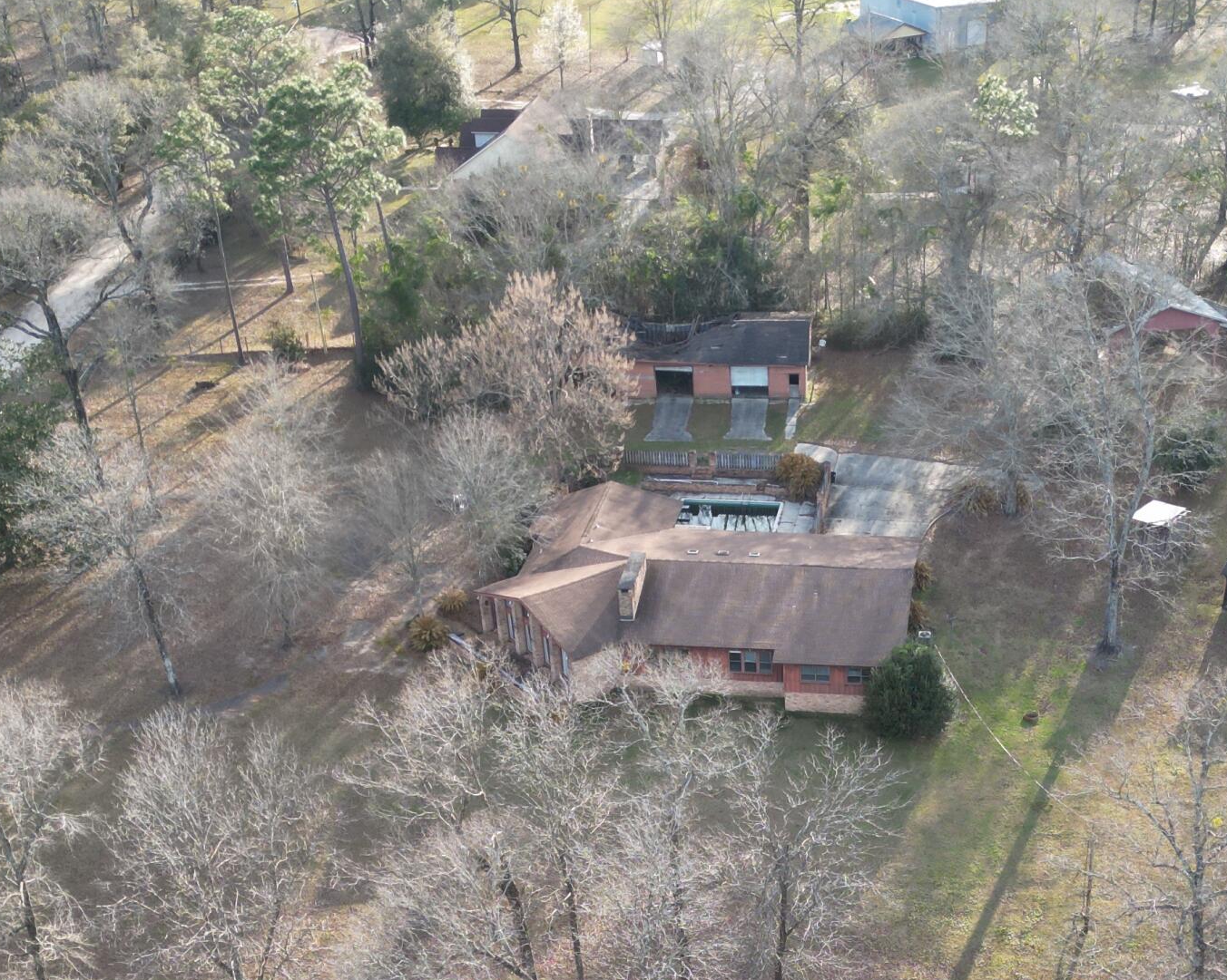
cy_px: 852
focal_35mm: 52
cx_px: 801
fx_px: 1888
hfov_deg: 35.7
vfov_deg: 28.2
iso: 110
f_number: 1.7
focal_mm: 6.72
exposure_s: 1/500
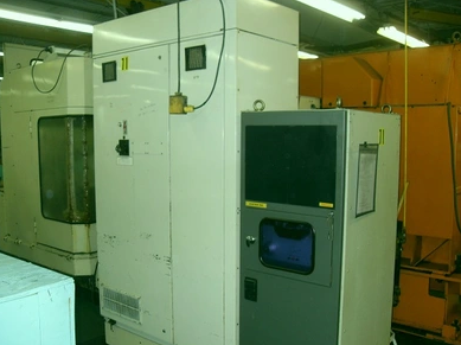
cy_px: 177
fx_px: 466
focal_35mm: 35
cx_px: 225
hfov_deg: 52.7
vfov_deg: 40.6
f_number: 2.8
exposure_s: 1/45
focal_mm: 6.3
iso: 120
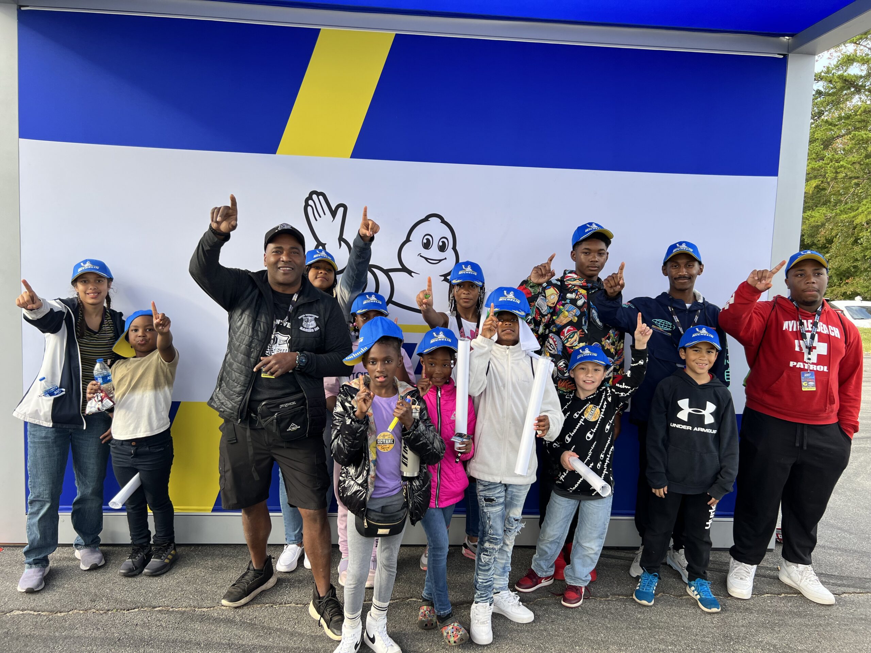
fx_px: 654
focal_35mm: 26
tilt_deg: -8.3
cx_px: 436
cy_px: 326
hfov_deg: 67.3
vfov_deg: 53.1
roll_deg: -2.4
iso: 50
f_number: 1.5
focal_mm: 5.7
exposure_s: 1/445
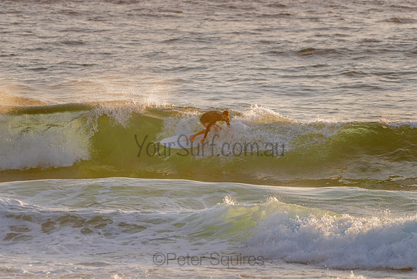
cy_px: 135
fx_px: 7101
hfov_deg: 3.4
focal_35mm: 613
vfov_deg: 2.2
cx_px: 203
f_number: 5.6
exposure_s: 1/2000
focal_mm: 500
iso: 400
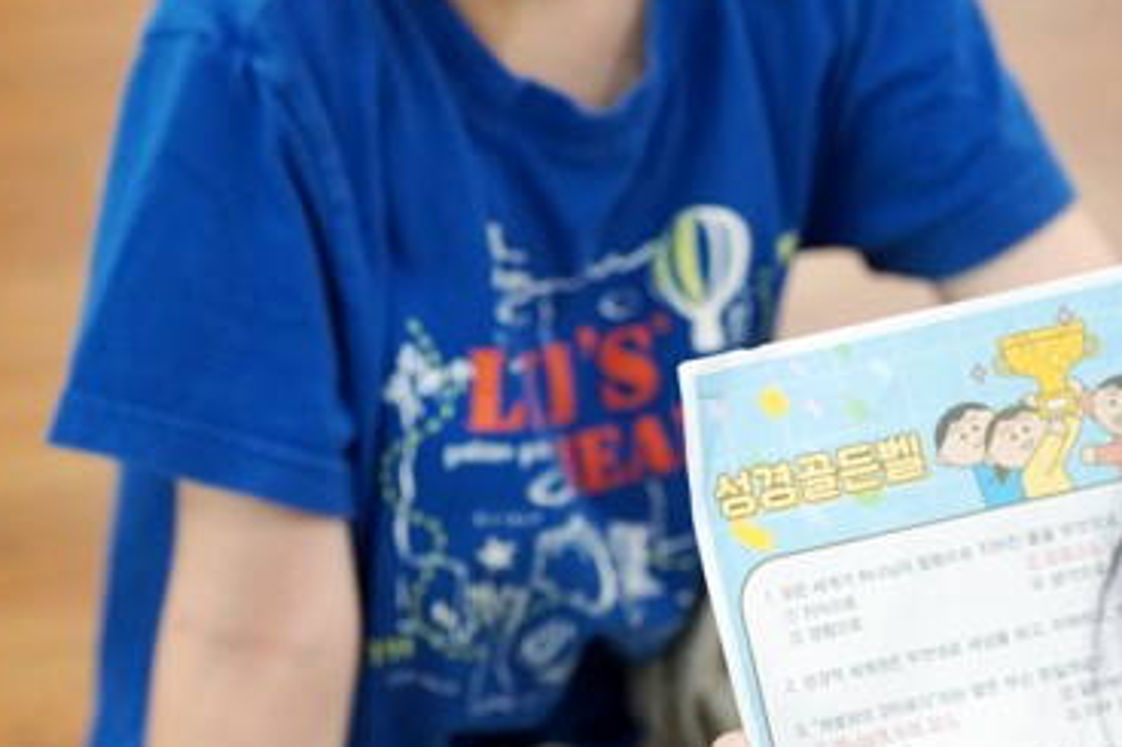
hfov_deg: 8.0
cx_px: 503
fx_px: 8006
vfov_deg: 5.3
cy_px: 95
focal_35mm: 257
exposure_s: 1/160
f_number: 4
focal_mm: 105
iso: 1600
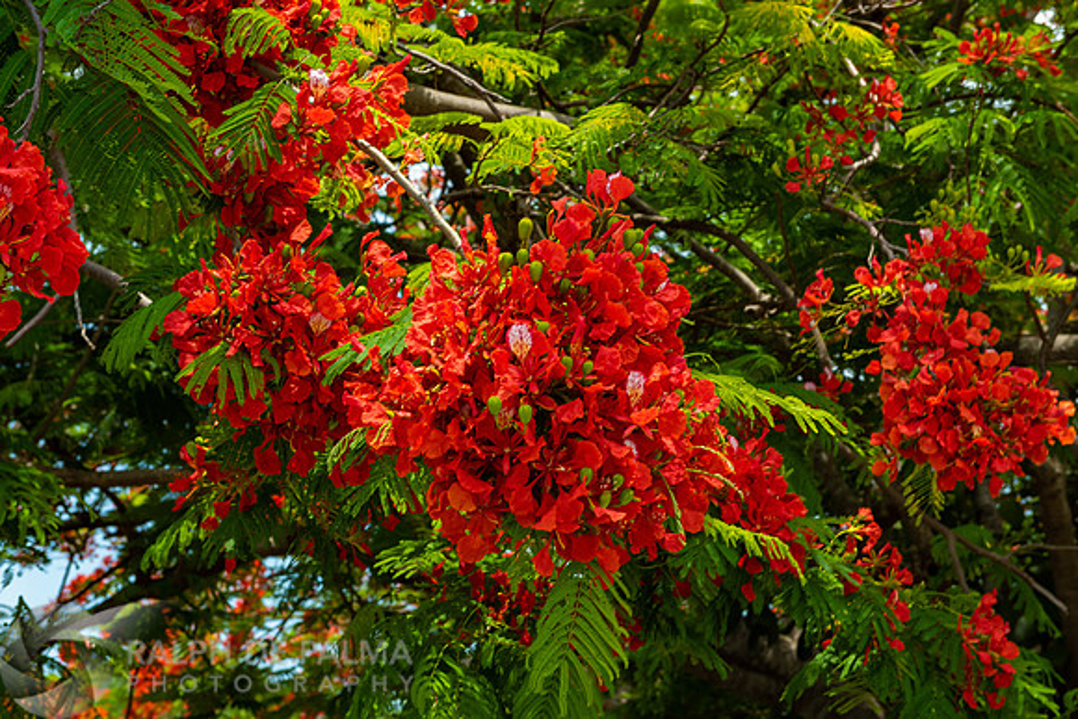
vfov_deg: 20.6
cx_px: 539
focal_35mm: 66
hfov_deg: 30.5
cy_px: 360
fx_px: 1977
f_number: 8
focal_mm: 66
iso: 64
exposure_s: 1/200
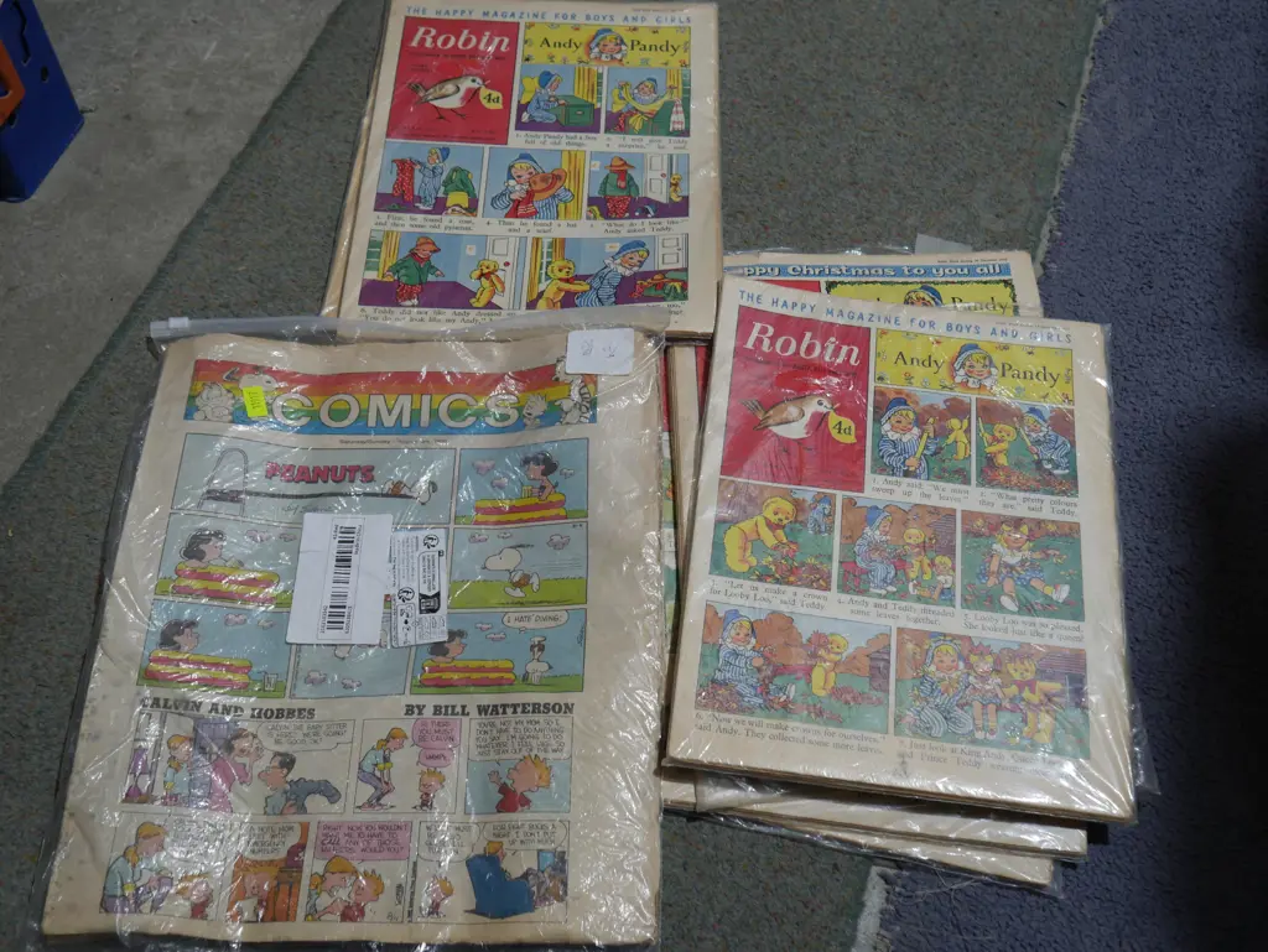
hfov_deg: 49.0
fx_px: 1393
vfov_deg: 37.8
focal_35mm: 38
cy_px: 476
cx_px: 634
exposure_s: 1/80
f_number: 4.1
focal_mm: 19
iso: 200
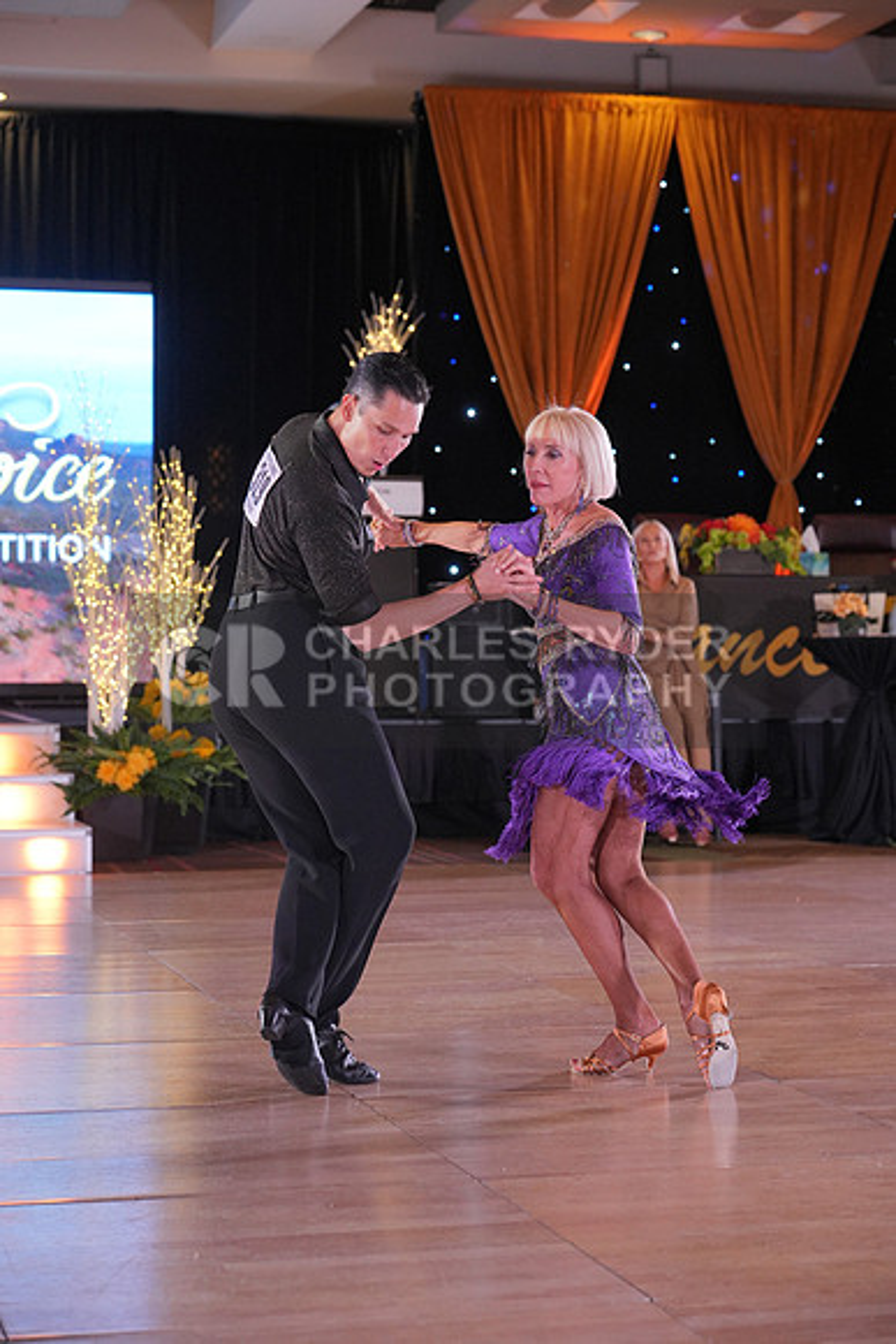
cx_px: 448
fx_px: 2761
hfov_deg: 18.4
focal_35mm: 74
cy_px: 672
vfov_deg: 27.3
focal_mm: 74
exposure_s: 1/400
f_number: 4
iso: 2000
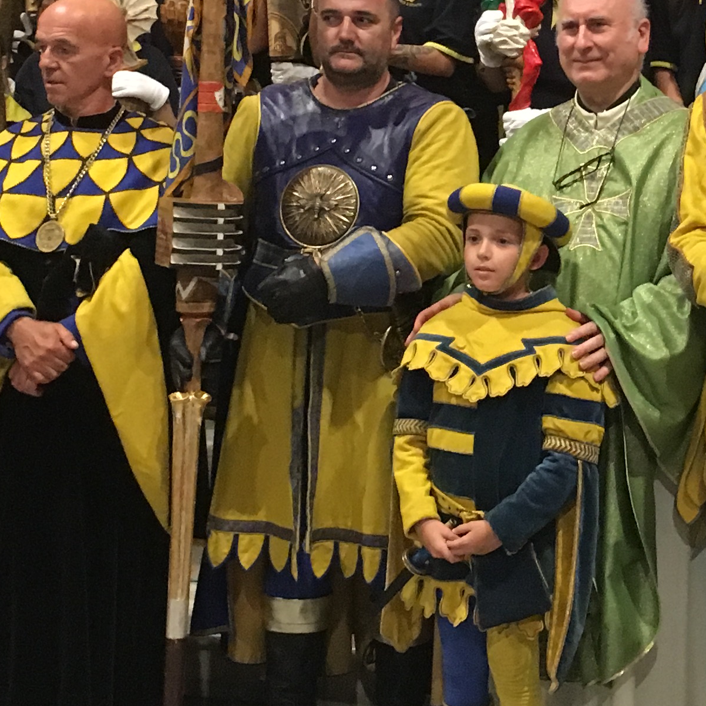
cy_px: 105
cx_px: 569
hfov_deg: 19.9
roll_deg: -0.6
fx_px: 1984
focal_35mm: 86
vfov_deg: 19.9
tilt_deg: -0.5
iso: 250
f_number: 2.2
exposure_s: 1/17
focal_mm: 4.15
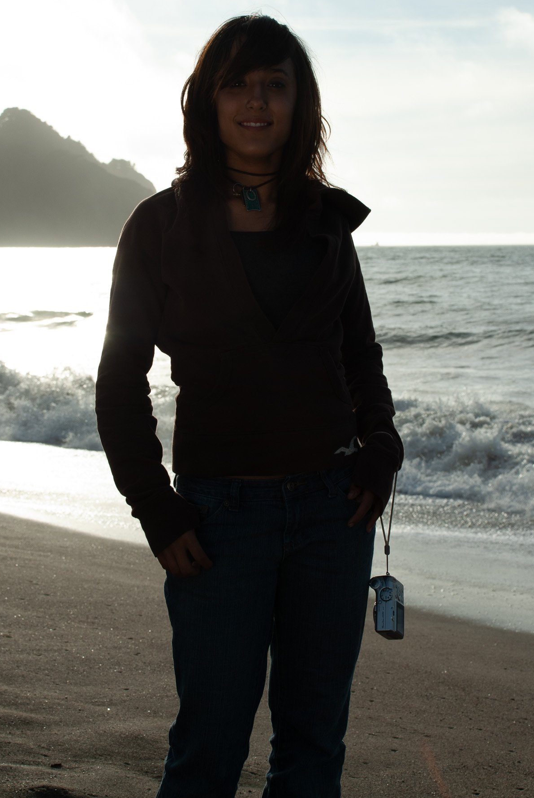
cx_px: 243
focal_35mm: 69
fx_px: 1531
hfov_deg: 19.8
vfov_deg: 29.2
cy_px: 371
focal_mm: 40
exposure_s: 1/320
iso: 100
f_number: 9
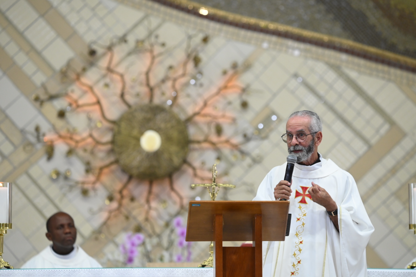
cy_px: 138
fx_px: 4044
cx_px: 208
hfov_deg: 5.9
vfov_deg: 3.9
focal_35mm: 350
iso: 3200
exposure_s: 1/250
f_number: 5.6
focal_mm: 350
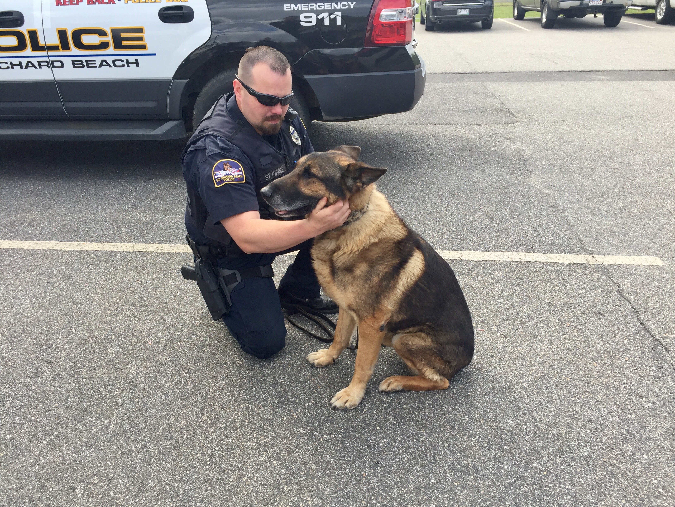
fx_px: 565
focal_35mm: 29
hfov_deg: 61.7
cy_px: 254
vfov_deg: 48.2
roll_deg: +1.9
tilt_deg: -23.7
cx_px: 338
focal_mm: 4.15
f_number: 2.2
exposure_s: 1/514
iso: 32
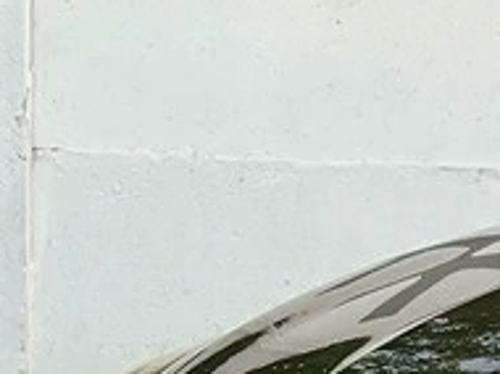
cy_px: 458
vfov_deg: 5.4
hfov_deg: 6.8
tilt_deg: -6.7
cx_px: 1205
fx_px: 3953
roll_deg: -1.0
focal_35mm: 274
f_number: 1.6
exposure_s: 1/49
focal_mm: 5.96
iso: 50
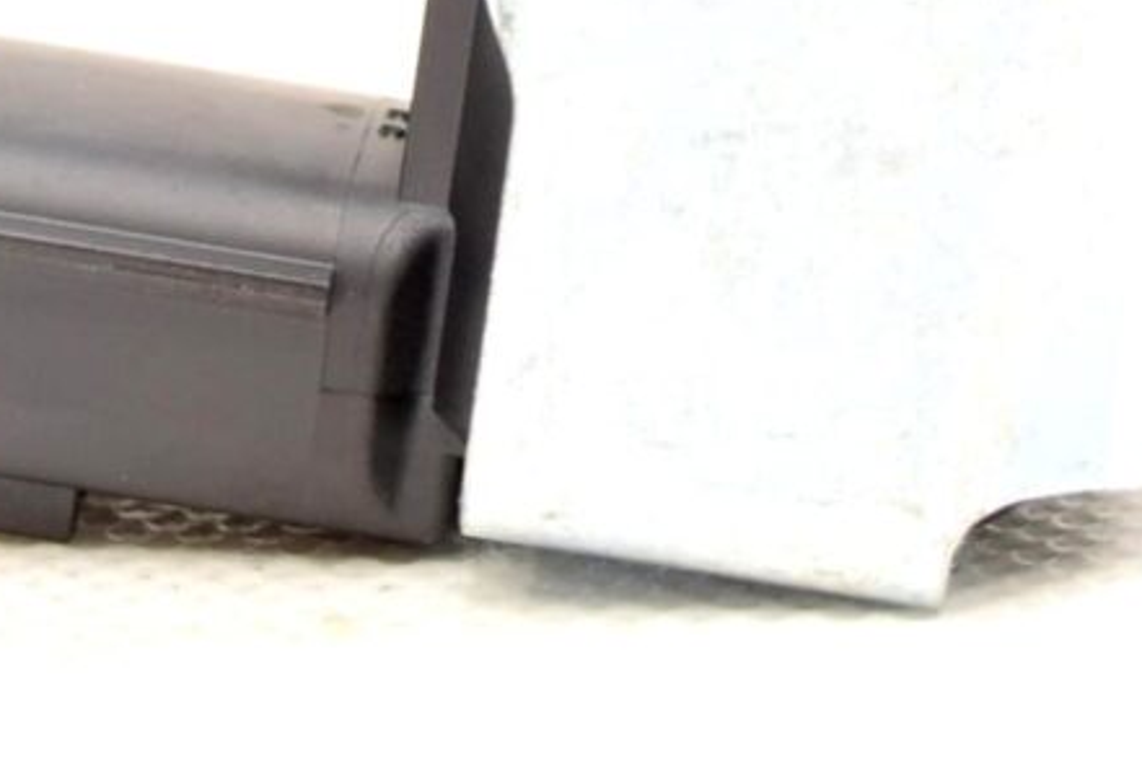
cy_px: -811
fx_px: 8415
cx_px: 671
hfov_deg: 7.8
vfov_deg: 5.1
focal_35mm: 265
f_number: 5.6
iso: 400
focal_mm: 38
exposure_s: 1/125
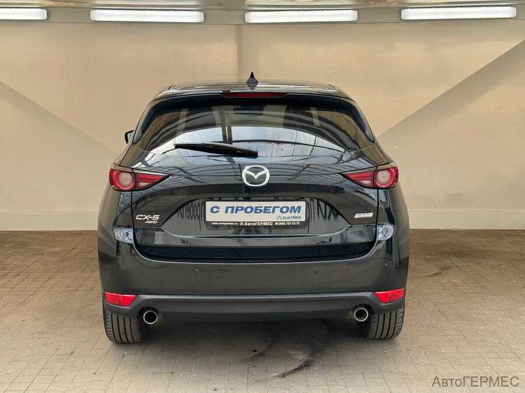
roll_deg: -1.3
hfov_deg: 39.7
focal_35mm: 48
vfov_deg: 30.3
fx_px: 728
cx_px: 262
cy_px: 196
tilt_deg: -10.1
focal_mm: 6.76
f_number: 1.78
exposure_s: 1/966
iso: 64
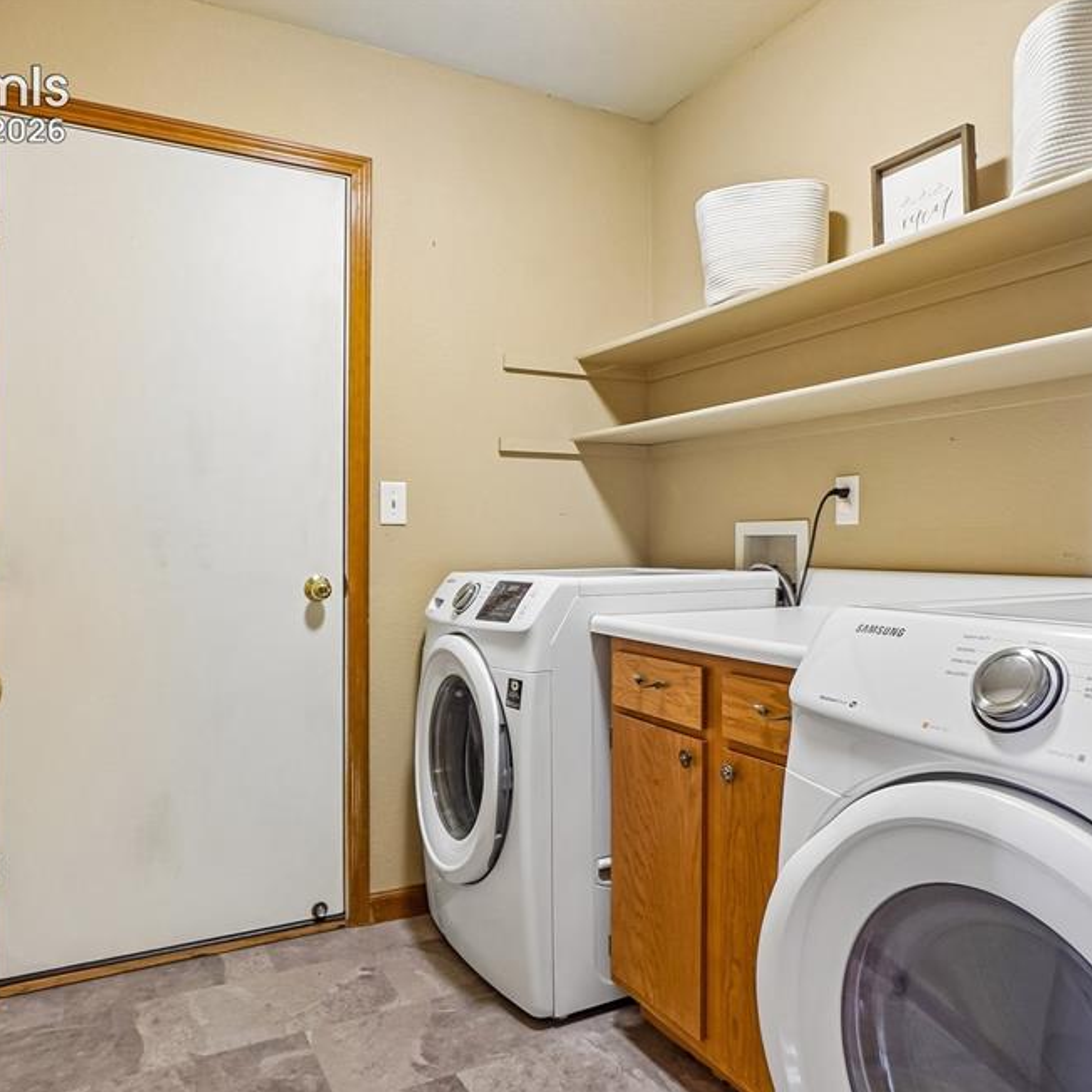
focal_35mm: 24
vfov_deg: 65.0
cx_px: 600
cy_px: 566
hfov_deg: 64.9
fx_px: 857
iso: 400
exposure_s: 1/4
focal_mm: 12
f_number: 8
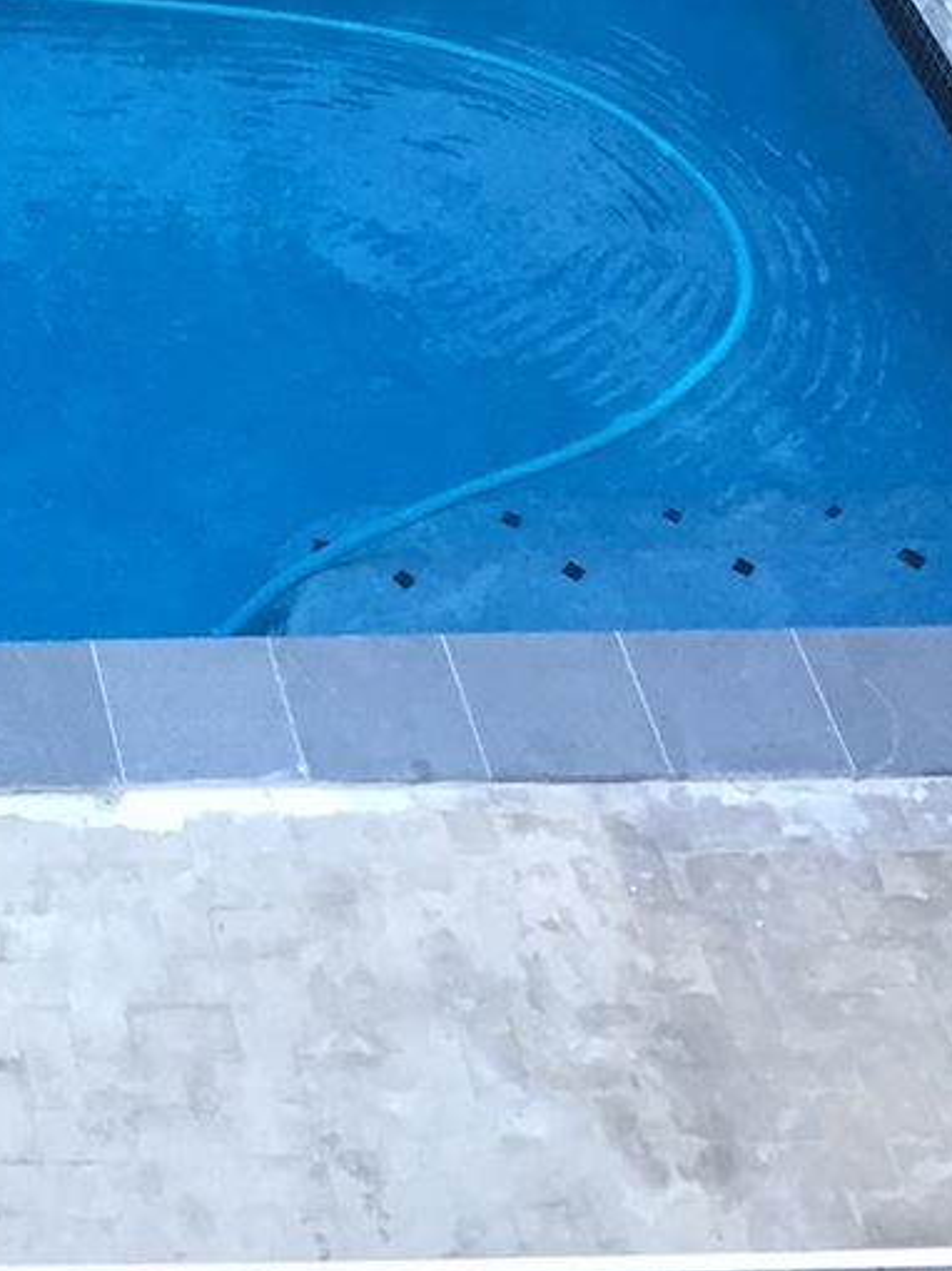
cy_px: -409
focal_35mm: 91
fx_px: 3340
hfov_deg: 14.9
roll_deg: -0.4
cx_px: -531
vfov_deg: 19.7
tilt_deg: -32.3
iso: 100
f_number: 2.2
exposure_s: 1/33
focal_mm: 4.15
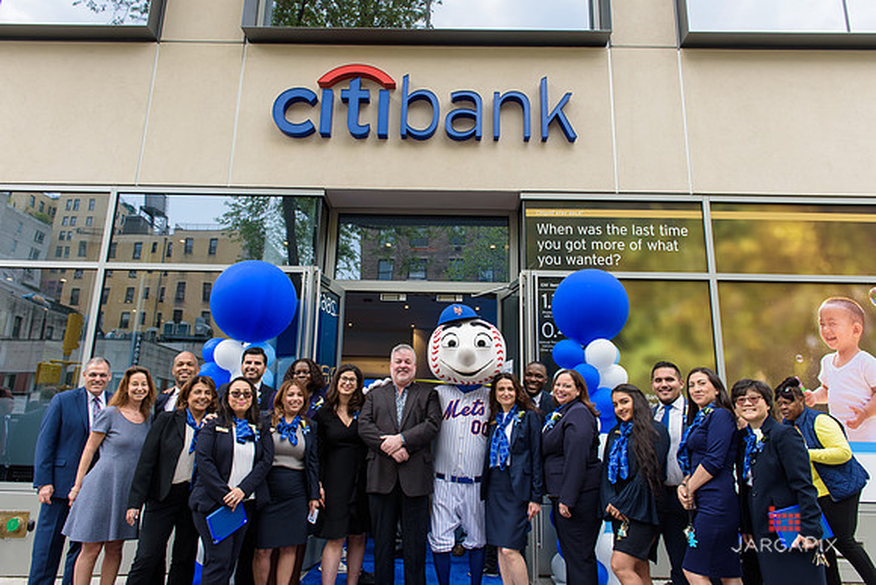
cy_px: 292
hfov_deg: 73.7
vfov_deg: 53.2
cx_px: 438
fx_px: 584
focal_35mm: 24
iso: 200
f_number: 5
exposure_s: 1/250
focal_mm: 24
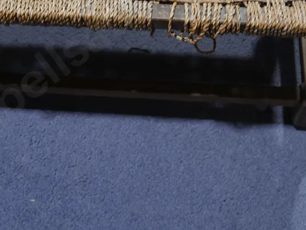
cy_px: 17
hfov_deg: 30.6
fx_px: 557
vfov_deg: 22.6
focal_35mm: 63
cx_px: 122
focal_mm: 17
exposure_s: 1/60
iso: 320
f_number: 4
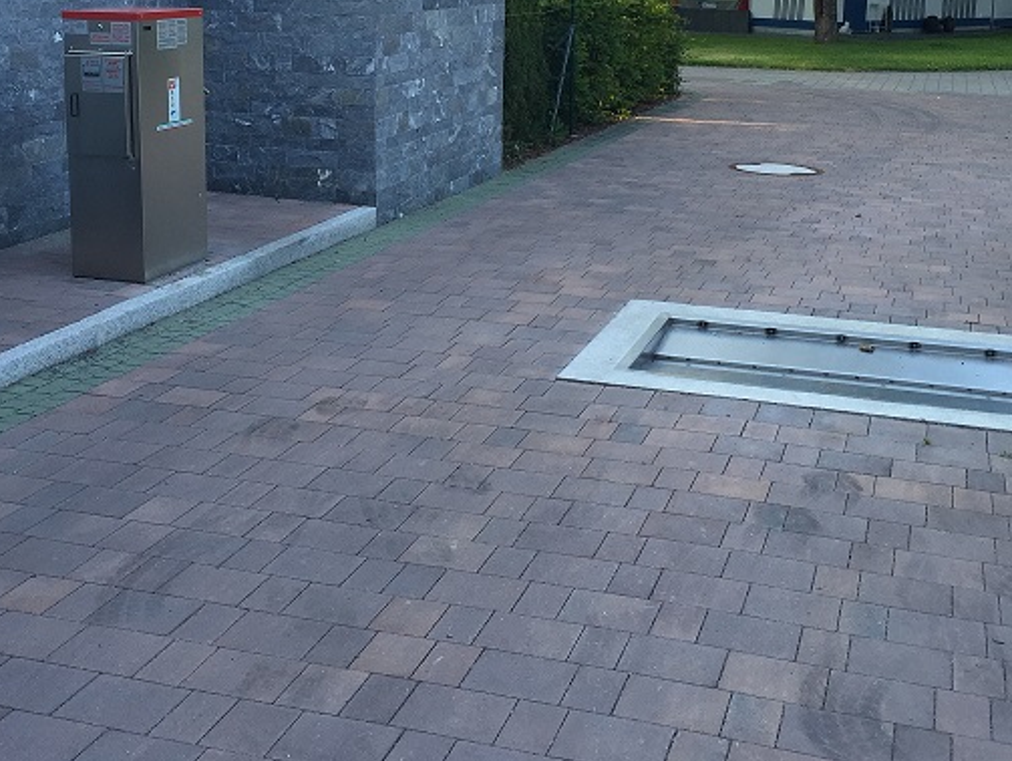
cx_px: 489
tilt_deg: -9.1
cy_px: 191
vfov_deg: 30.4
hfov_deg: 40.4
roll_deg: -1.9
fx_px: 1375
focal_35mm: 47
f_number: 2.2
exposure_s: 1/100
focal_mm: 4.15
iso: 32
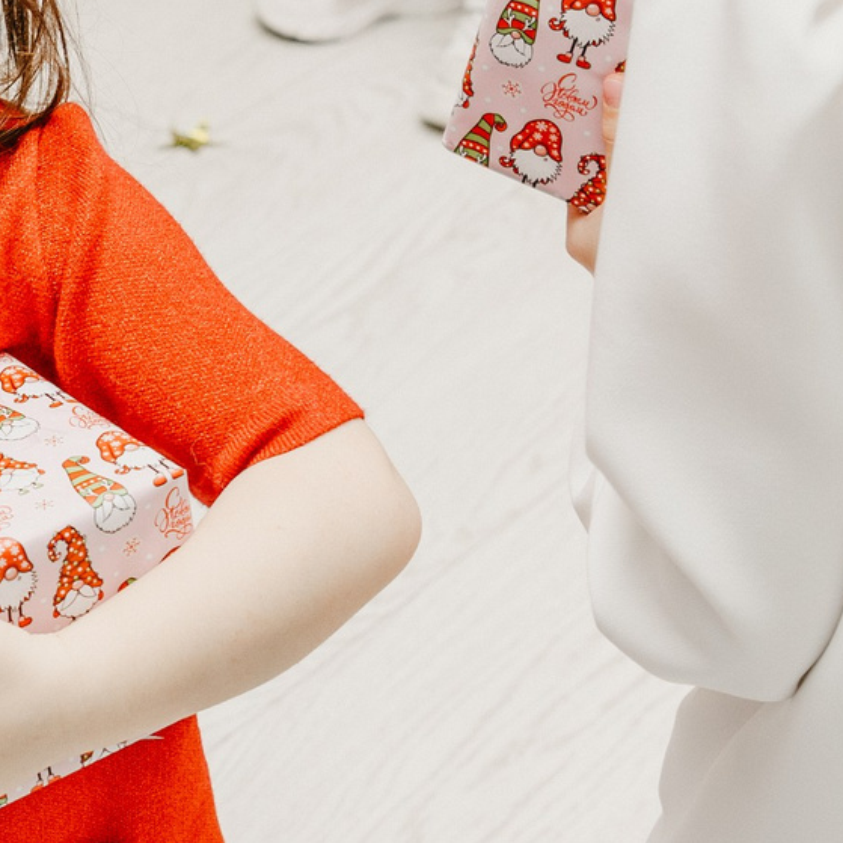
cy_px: 322
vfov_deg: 16.0
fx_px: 3003
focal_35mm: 109
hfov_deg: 14.7
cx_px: -487
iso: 250
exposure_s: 1/160
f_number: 4.5
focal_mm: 28
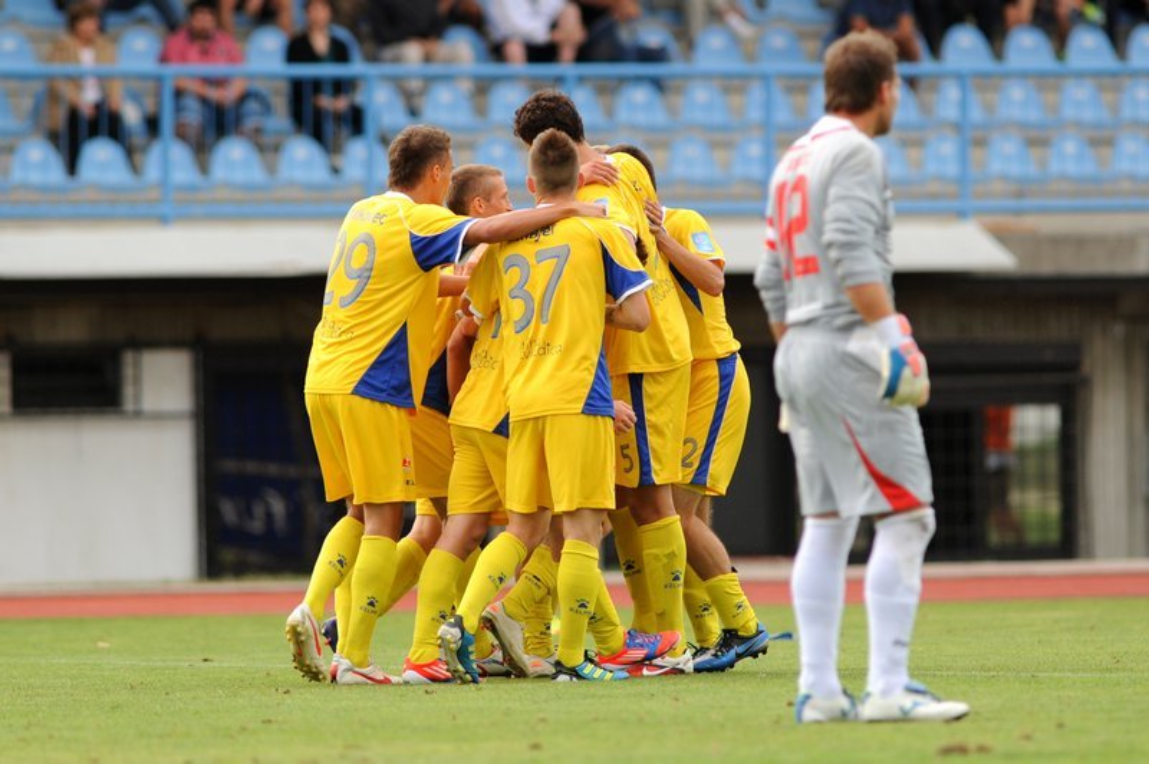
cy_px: 382
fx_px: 9567
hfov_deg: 6.9
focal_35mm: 300
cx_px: 574
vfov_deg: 4.6
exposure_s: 1/800
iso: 400
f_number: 3.5
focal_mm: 300
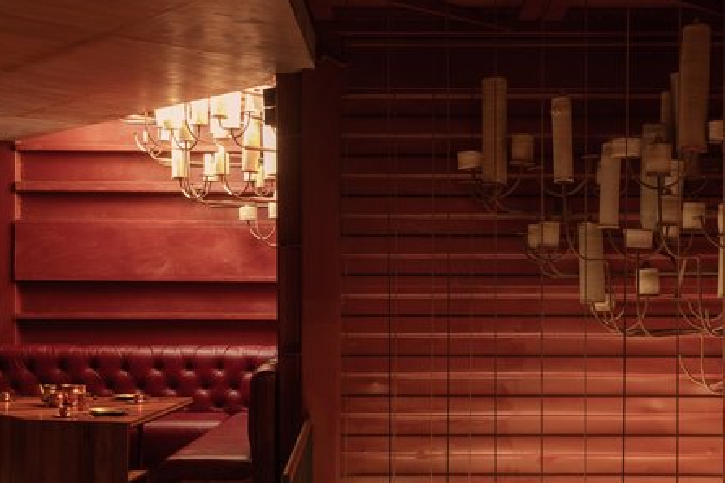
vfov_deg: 25.4
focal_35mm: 53
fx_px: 1065
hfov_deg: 37.5
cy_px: 319
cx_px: 432
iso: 160
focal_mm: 29.5
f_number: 11
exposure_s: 1/2
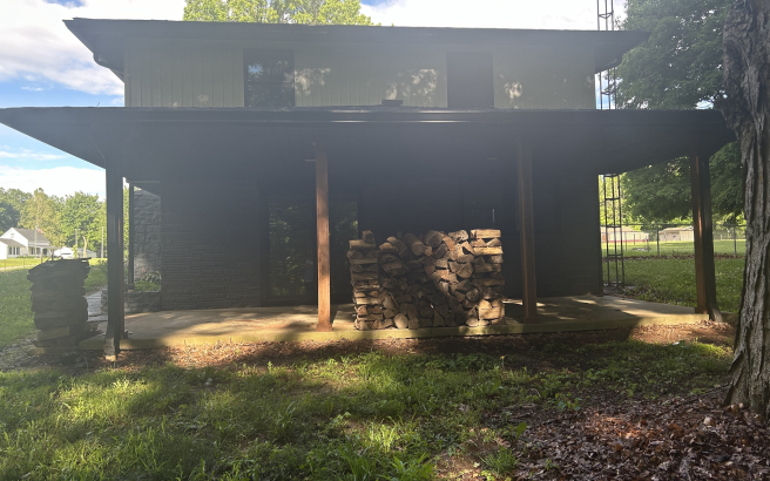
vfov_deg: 44.5
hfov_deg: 66.5
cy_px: 236
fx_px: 588
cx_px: 382
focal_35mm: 28
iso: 50
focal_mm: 5.7
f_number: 1.5
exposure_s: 1/383
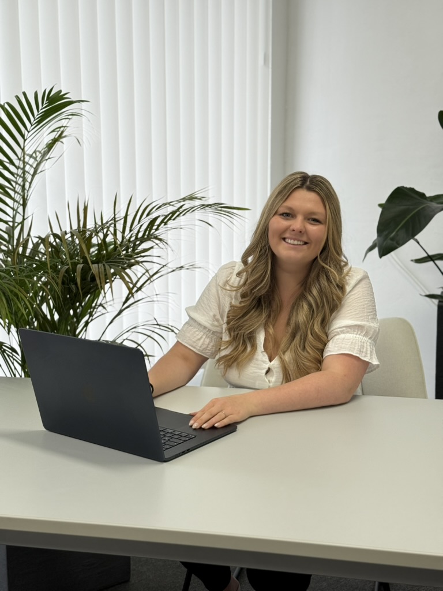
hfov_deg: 30.3
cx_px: 222
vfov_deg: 39.7
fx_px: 819
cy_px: 296
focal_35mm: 48
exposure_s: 1/100
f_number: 1.78
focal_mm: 6.76
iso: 80
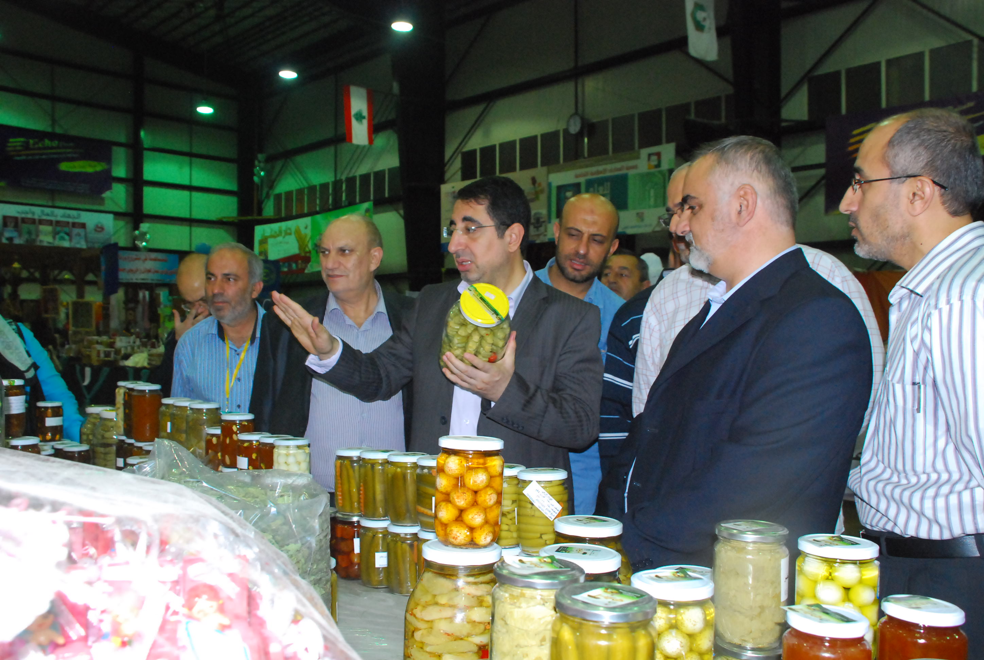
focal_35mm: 30
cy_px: 330
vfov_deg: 43.8
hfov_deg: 61.8
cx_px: 492
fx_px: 822
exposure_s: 1/60
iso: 1600
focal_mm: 20
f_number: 5.6
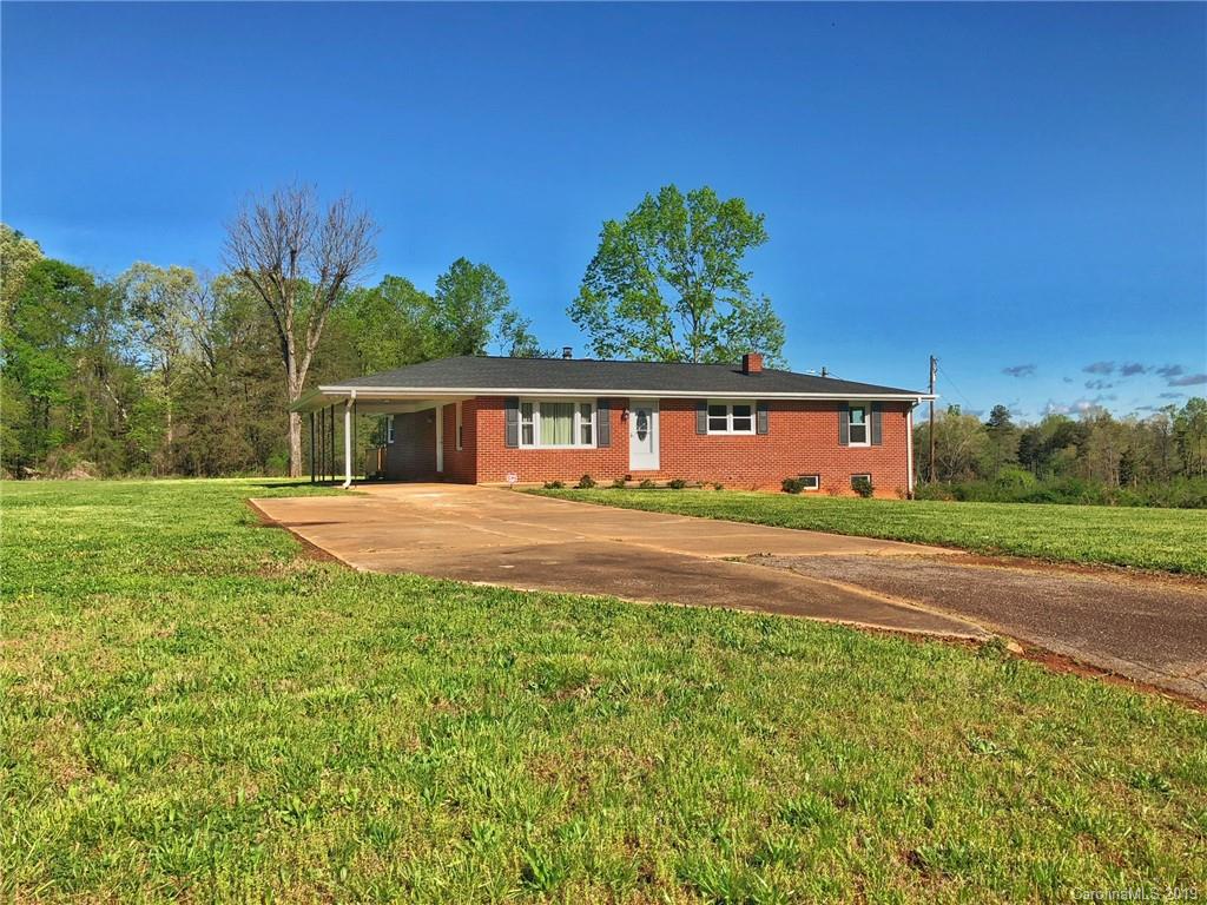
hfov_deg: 61.7
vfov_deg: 48.2
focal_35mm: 29
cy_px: 452
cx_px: 604
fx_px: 1011
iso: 20
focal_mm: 3.99
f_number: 1.8
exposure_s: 1/1946
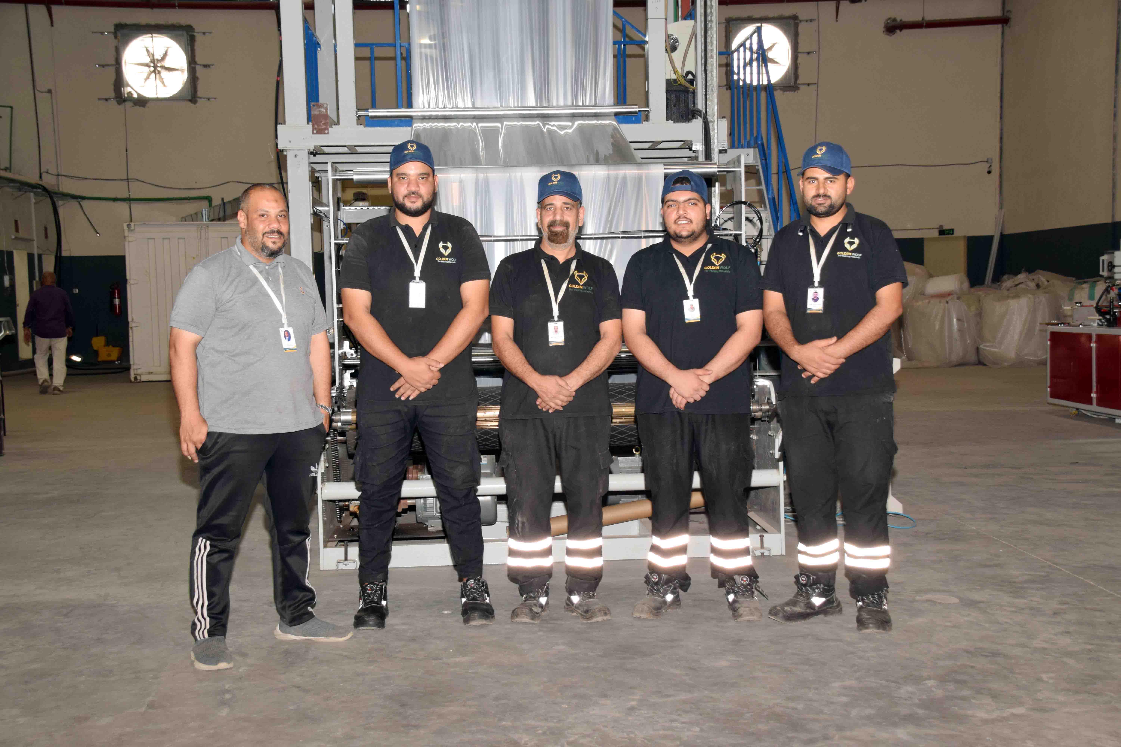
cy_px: 374
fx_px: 1495
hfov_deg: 41.1
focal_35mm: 48
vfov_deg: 28.1
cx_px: 560
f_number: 7.1
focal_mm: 32
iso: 500
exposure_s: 1/125
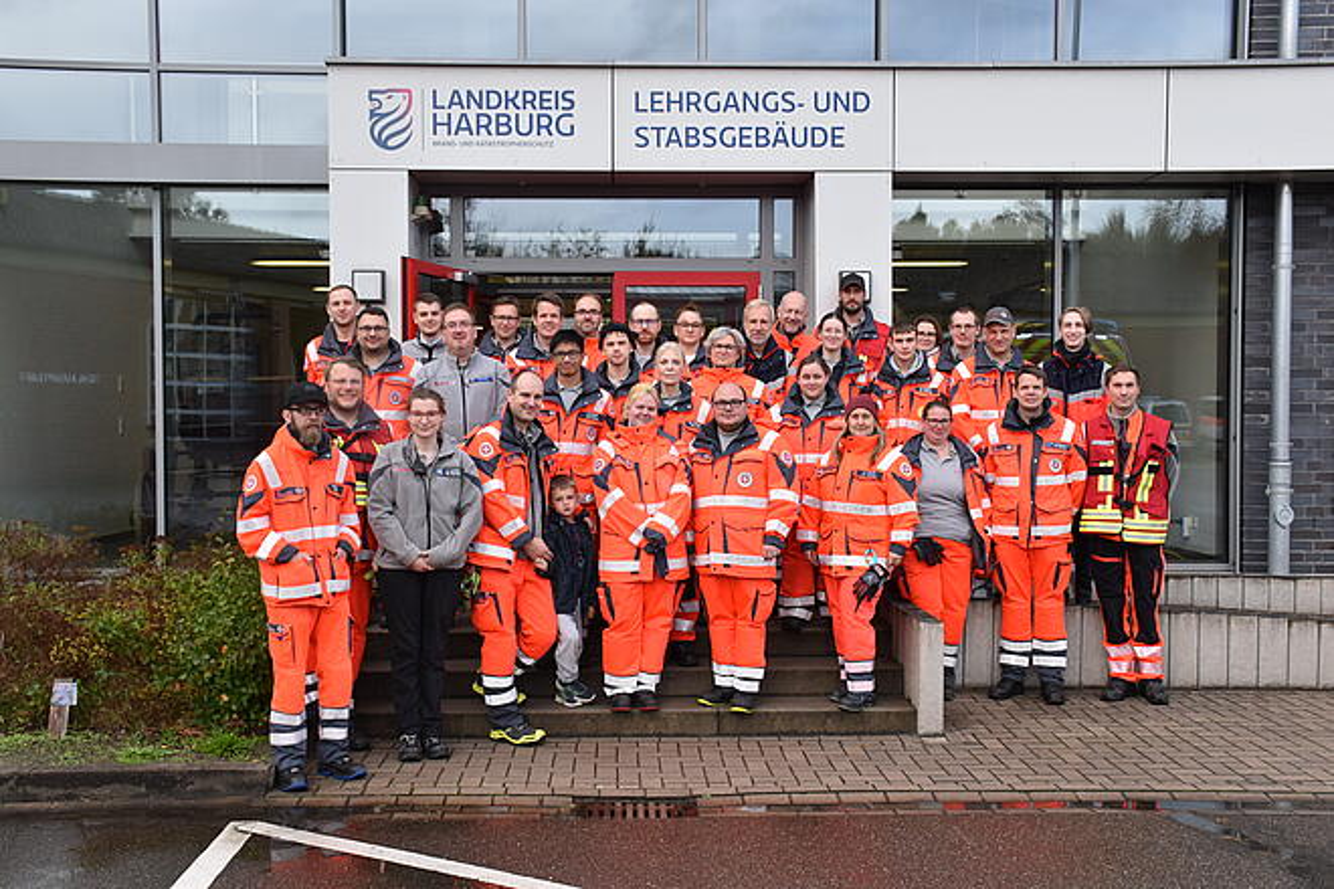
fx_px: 1445
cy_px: 444
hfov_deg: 49.6
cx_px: 667
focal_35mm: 39
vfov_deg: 34.2
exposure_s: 1/250
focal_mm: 26
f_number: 8
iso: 400
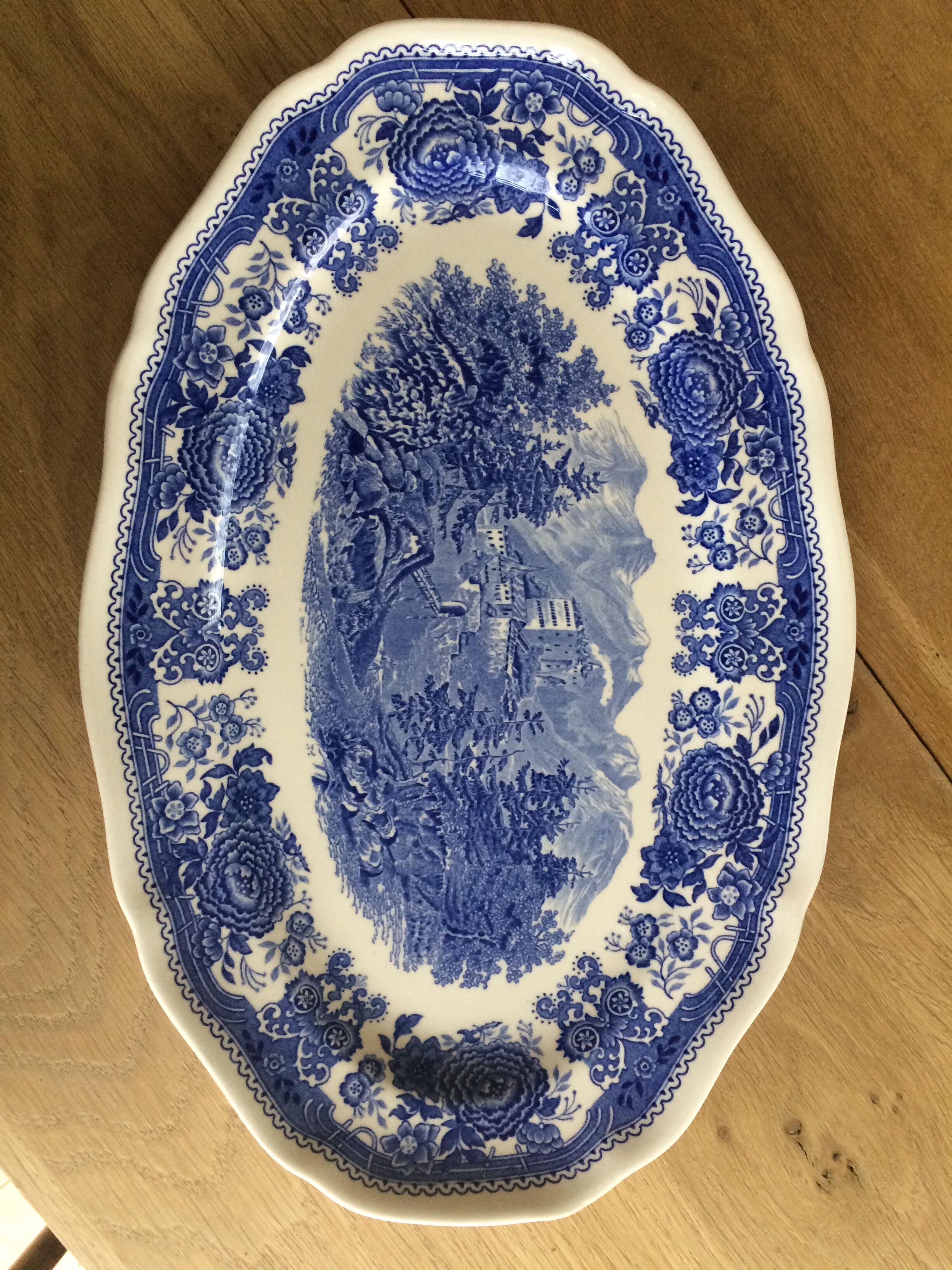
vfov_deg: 61.7
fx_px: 1063
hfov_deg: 48.2
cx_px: 476
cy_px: 635
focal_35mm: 29
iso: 200
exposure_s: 1/33
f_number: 2.2
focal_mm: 4.15
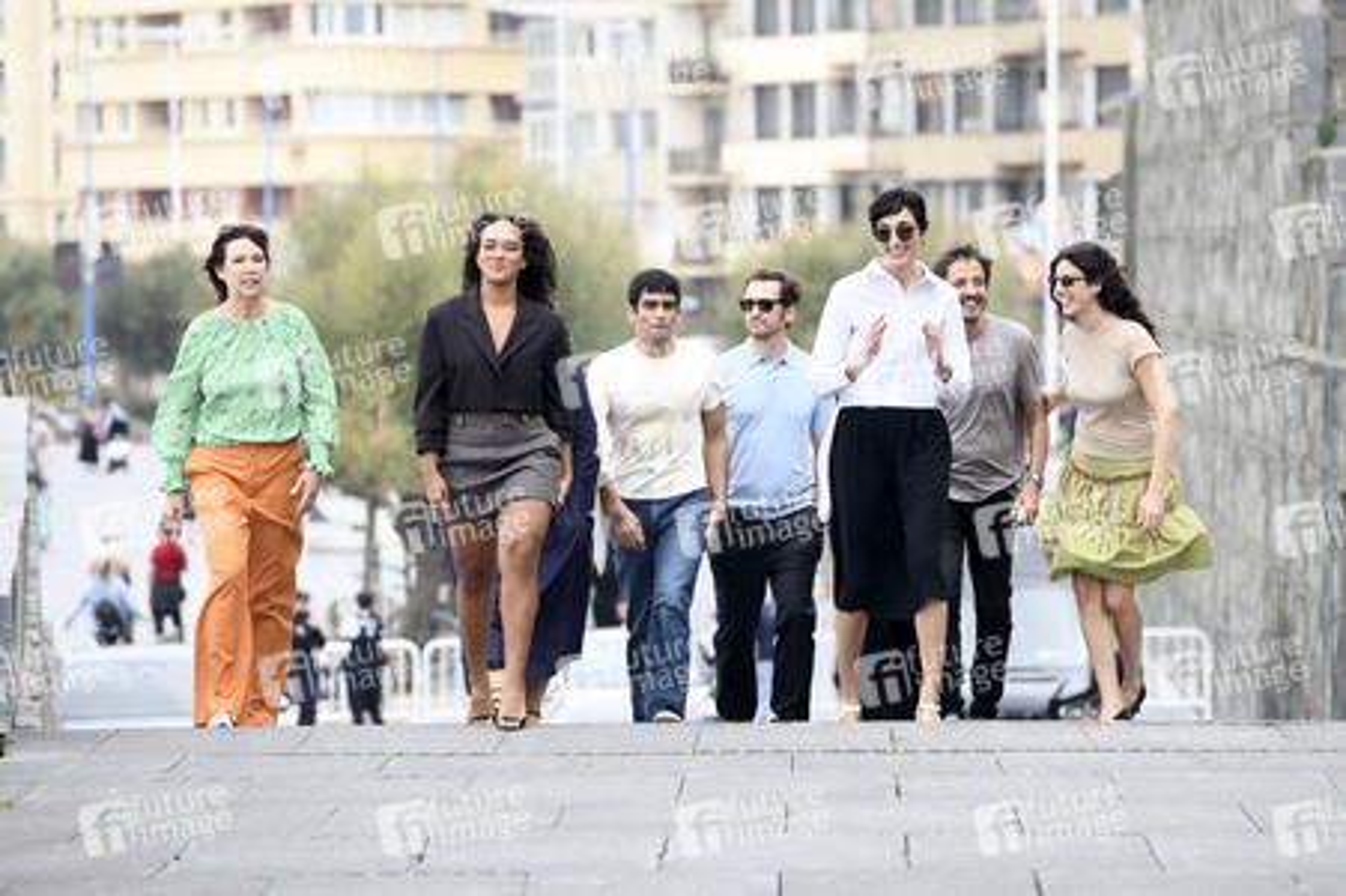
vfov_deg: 7.0
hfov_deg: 10.6
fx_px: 7285
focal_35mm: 195
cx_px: 673
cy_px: 448
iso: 400
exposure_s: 1/500
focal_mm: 195
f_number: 5.6
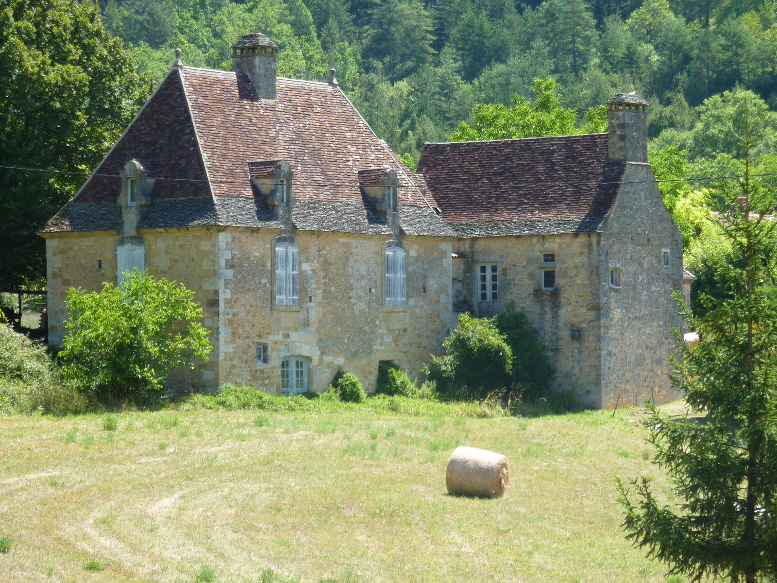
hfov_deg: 14.4
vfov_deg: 10.8
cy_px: 292
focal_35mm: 137
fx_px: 3075
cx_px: 388
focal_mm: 22.5
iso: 80
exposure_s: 1/160
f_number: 4.5
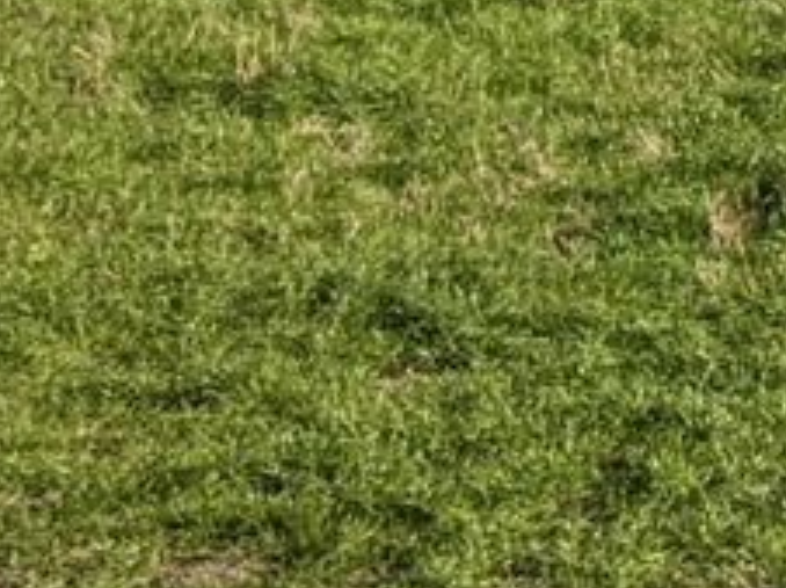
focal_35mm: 119
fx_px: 2699
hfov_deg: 11.8
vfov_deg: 12.2
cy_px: -104
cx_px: 2128
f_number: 2.2
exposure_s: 1/1307
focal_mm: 2.74
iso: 35
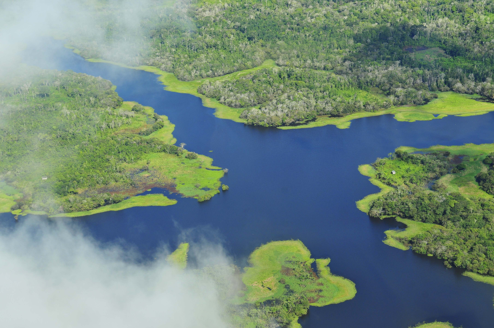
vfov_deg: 16.5
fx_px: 1131
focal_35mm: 82
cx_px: 247
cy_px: 164
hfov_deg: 24.6
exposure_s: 1/320
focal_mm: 55
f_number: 9
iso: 200
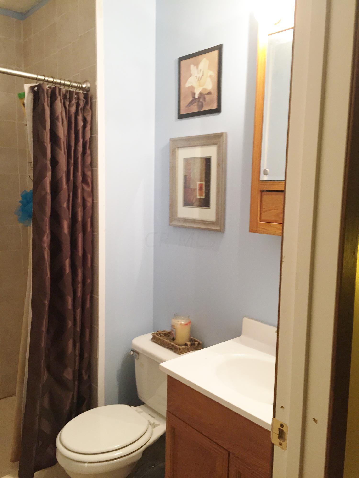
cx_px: 180
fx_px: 401
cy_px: 239
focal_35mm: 29
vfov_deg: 61.7
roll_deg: -2.0
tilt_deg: -7.6
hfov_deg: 48.2
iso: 160
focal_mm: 4.15
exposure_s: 1/30
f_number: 2.2
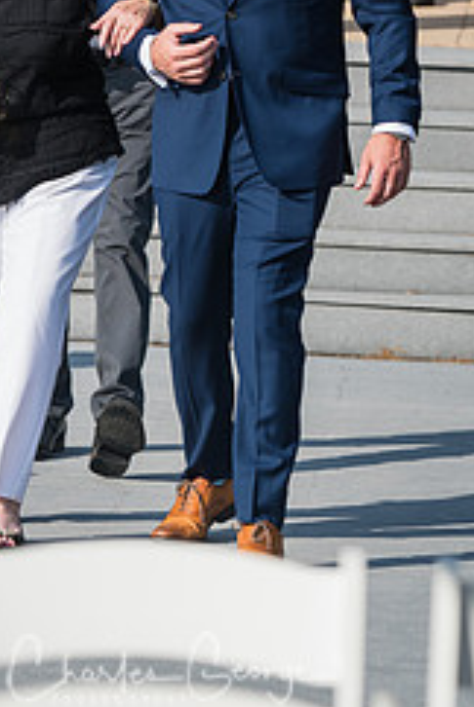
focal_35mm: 376
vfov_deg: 5.5
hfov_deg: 3.7
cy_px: 73
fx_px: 7404
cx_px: 143
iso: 200
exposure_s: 1/2000
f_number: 4
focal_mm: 135
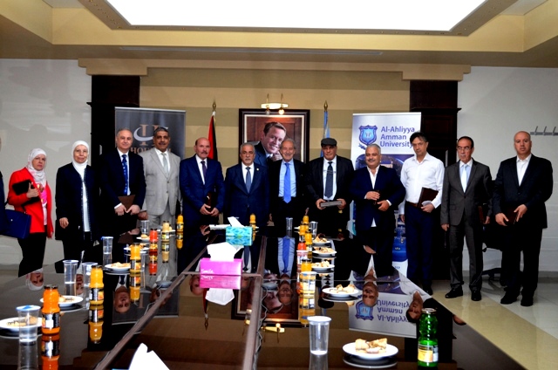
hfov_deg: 43.7
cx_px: 279
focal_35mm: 45
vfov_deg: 29.7
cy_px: 185
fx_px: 696
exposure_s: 1/60
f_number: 4.5
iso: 1250
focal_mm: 30
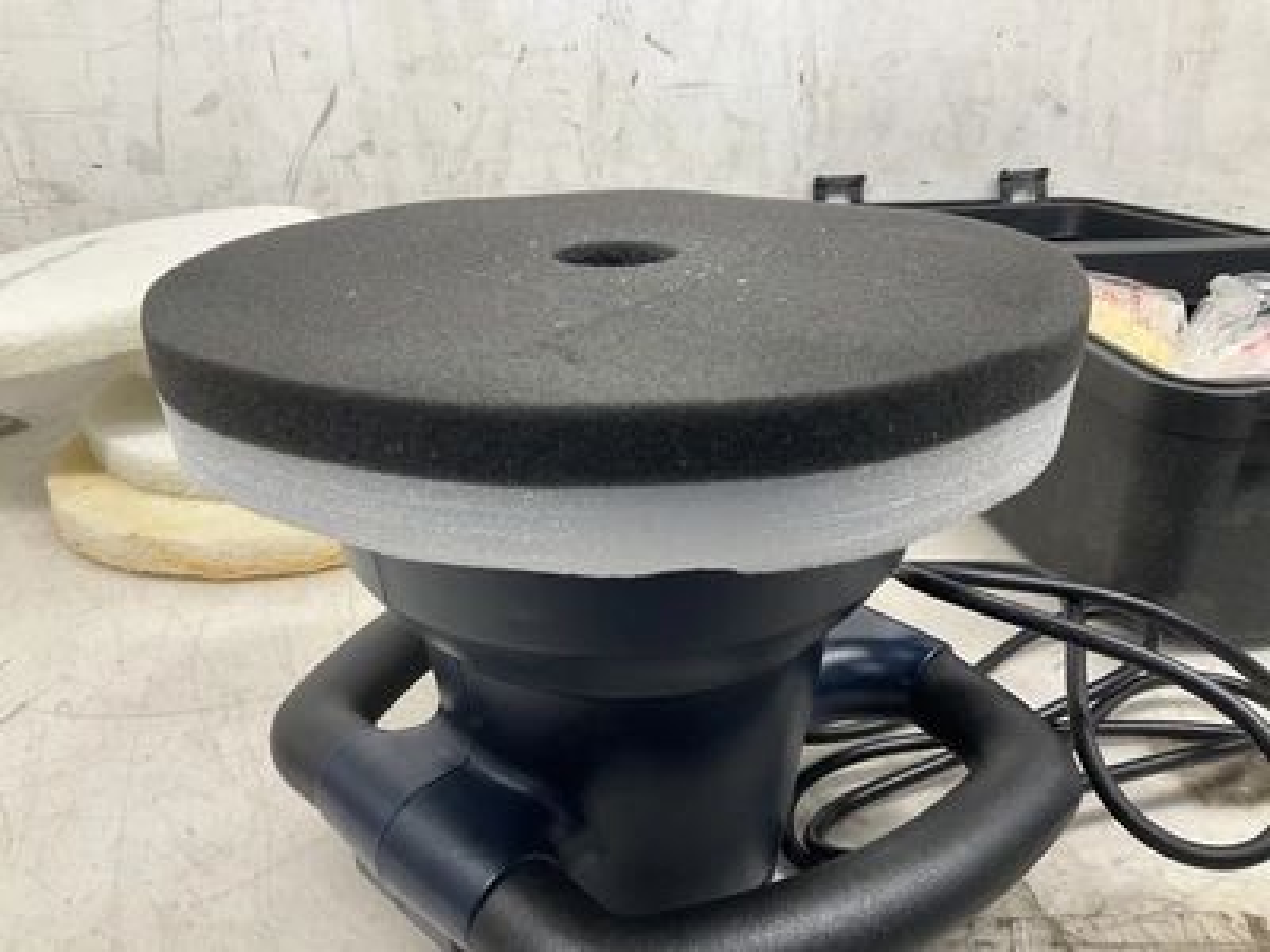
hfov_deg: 61.7
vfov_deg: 48.2
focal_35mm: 29
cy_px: 476
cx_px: 635
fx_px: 1064
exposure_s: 1/60
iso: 32
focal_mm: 3
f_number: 1.8
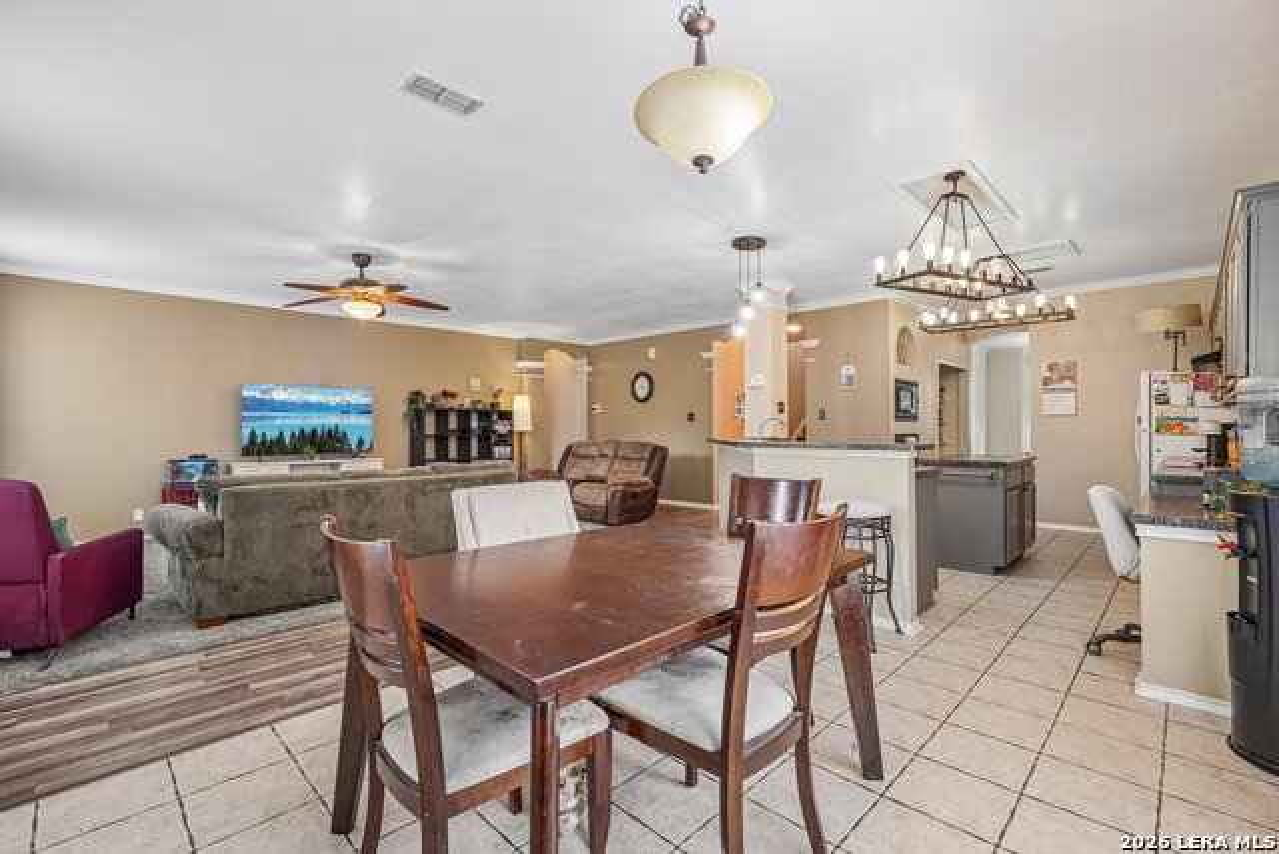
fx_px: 569
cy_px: 427
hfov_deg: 96.7
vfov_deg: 73.8
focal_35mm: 16
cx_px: 640
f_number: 8
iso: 400
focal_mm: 16
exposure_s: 1/15
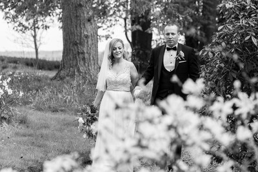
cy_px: 84
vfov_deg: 9.2
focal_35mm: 149
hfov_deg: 13.8
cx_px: 118
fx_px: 1069
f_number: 4.5
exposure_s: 1/320
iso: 160
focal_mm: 92
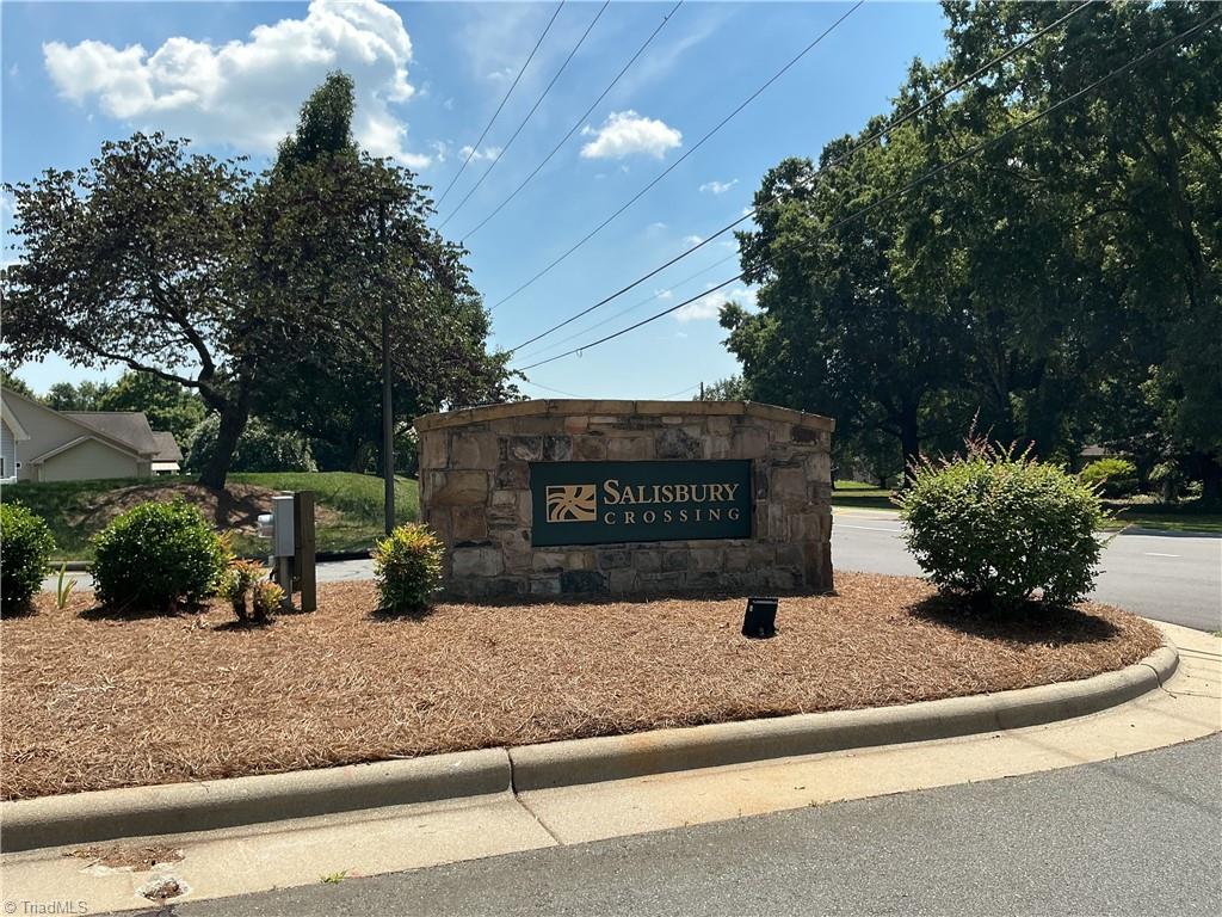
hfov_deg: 61.7
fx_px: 1024
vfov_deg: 48.2
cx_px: 611
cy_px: 458
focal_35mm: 29
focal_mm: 3
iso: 25
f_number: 1.8
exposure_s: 1/2058
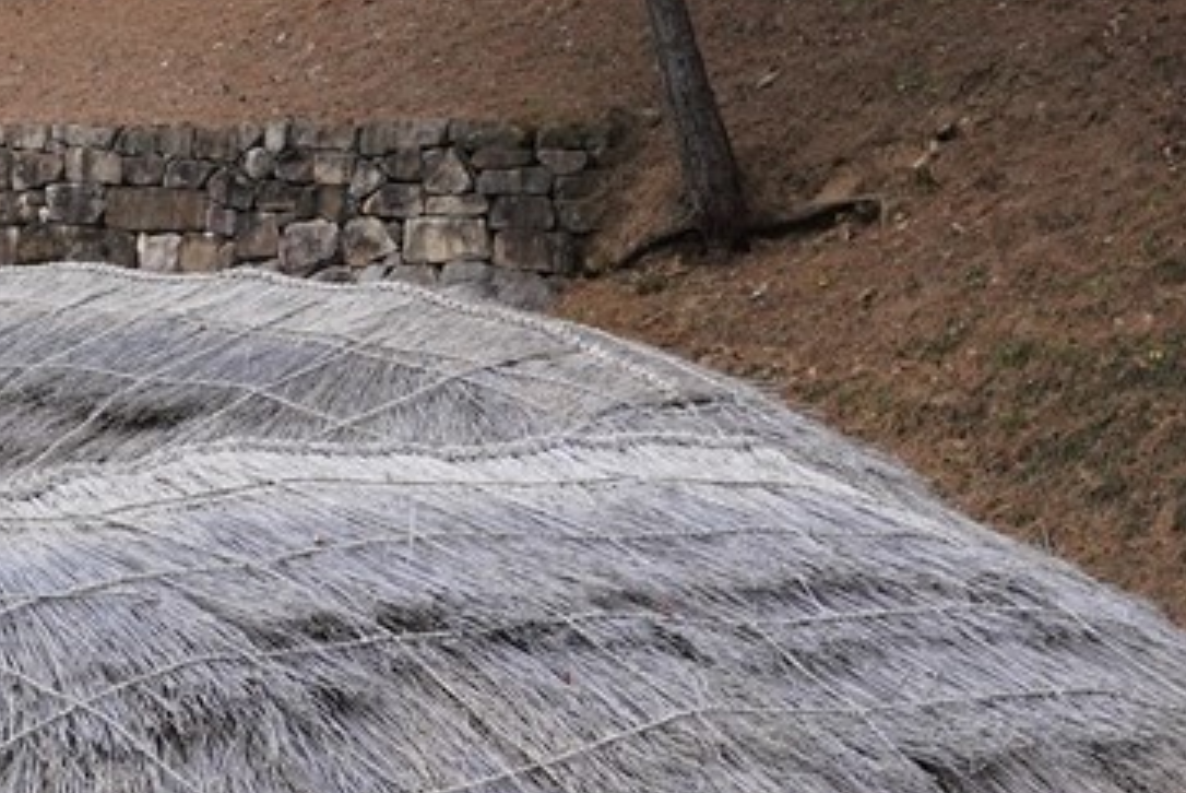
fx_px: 5275
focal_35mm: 160
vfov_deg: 8.4
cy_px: 1140
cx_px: -1232
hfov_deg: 11.5
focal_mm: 29
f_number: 9
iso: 400
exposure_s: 1/100
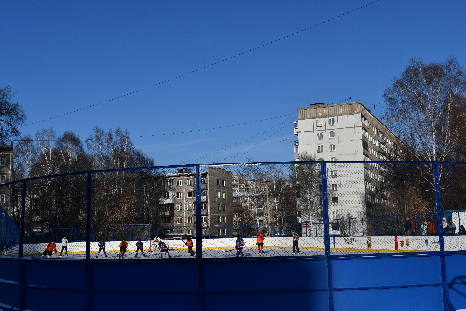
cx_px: 233
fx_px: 557
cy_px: 156
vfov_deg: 31.2
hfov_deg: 45.4
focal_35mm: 43
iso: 100
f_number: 10
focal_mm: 29
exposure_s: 1/400
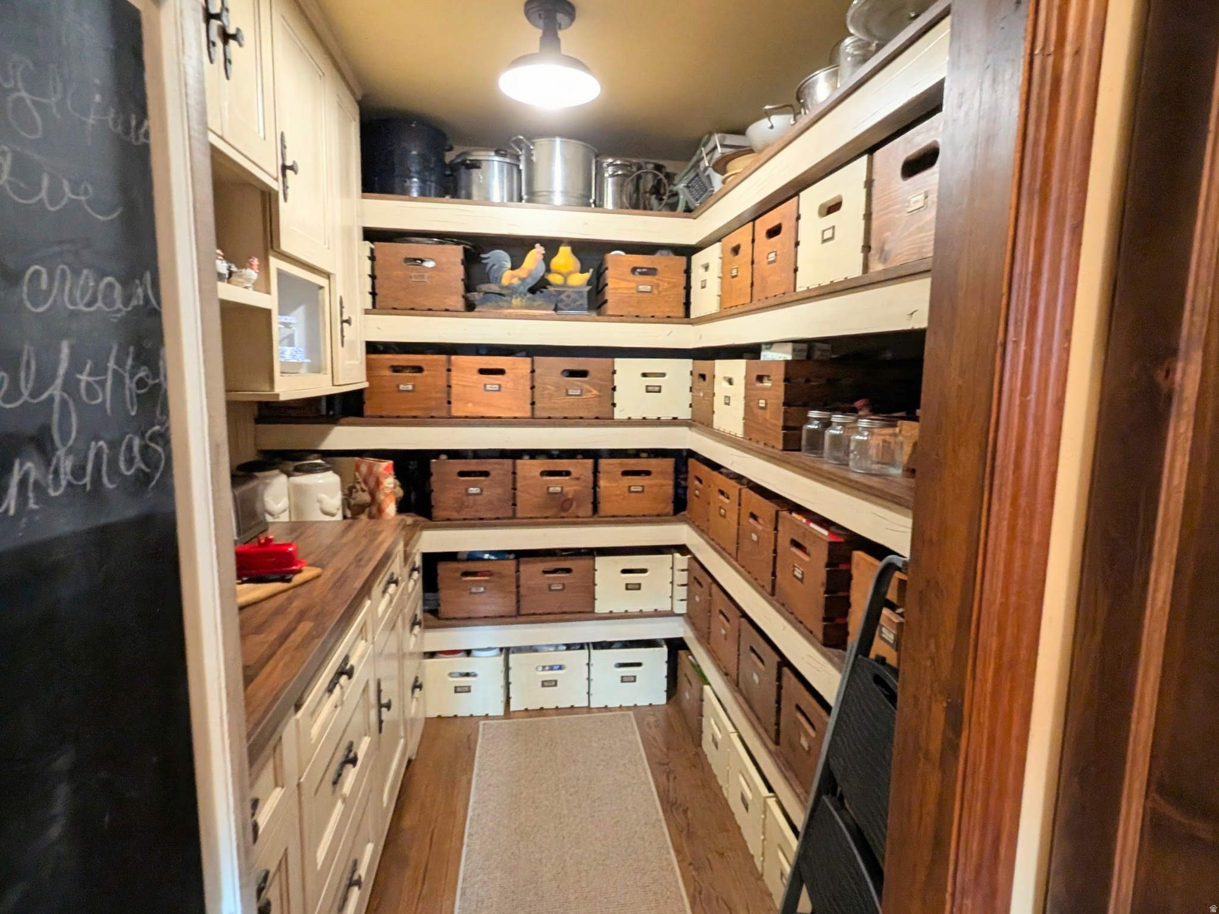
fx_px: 458
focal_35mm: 13
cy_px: 457
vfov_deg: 89.9
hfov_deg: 106.2
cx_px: 610
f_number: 2.2
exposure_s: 1/40
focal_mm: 1.95
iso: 260
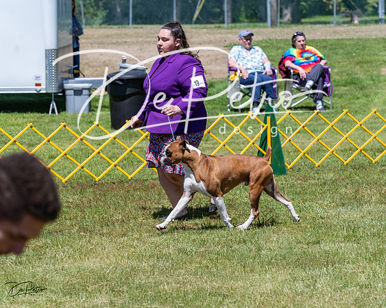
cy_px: 154
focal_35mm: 166
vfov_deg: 9.3
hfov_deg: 11.7
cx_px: 193
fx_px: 1891
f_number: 6.3
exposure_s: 1/640
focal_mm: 147
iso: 125
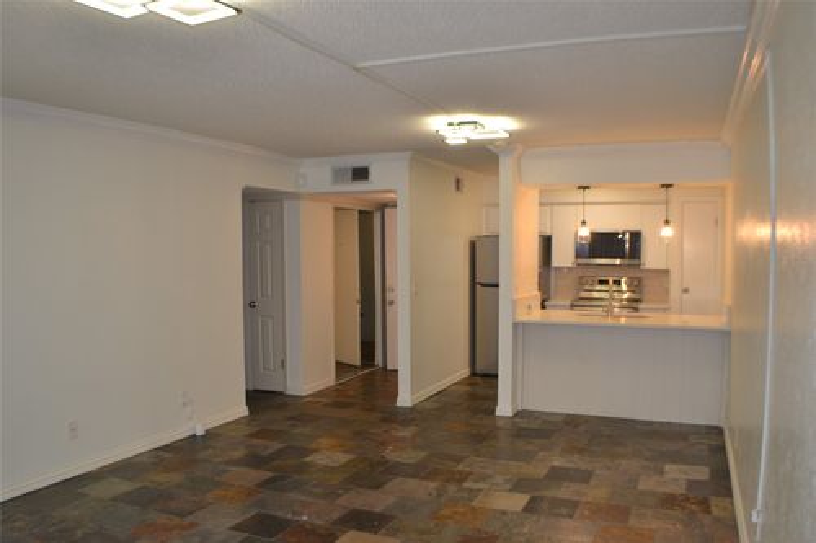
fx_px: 816
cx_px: 408
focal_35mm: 36
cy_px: 272
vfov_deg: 36.8
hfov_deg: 53.1
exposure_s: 1/60
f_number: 4
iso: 500
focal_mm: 24
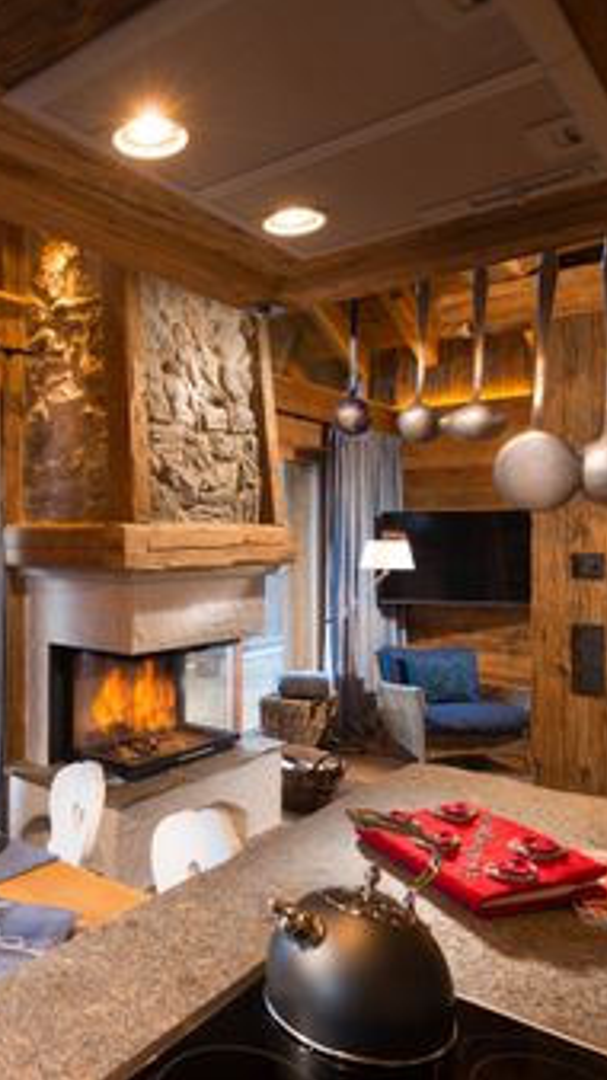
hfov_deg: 40.3
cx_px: 83
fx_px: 773
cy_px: 537
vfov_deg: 69.9
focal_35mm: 27
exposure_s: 1/8
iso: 100
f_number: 6.3
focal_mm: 17
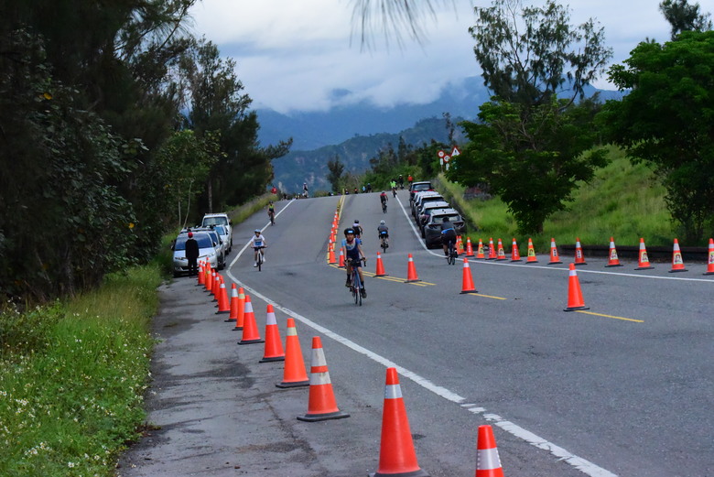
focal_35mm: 98
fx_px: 1945
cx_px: 357
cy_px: 238
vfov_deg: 14.0
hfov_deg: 20.8
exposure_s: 1/3200
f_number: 14
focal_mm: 98
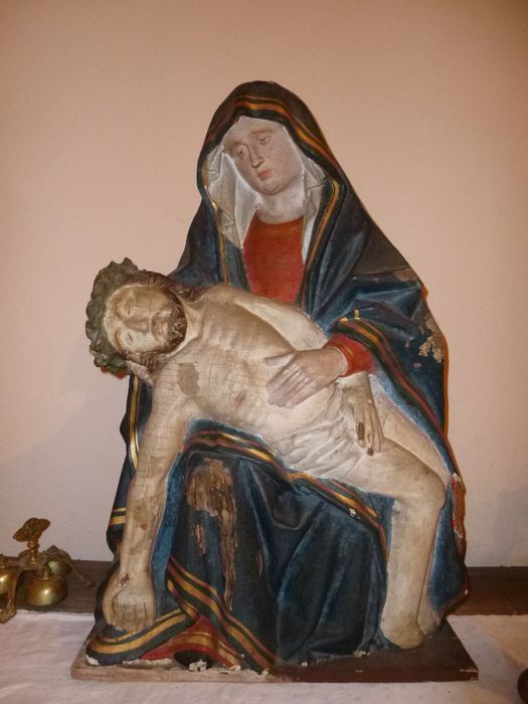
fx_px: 508
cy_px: 352
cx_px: 264
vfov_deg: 69.4
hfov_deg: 54.9
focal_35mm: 25
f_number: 3.1
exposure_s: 1/60
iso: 400
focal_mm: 4.5
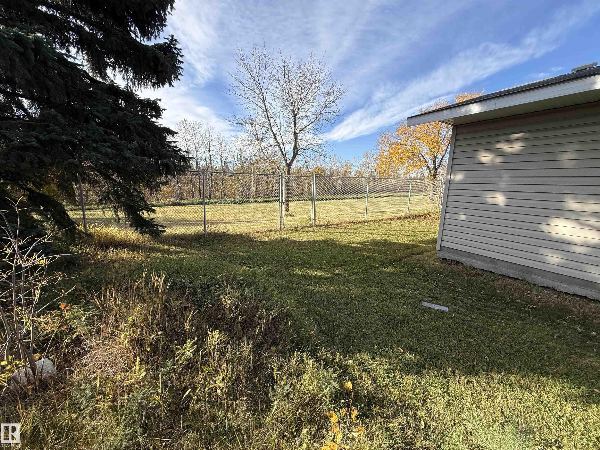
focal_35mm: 14
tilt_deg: -10.2
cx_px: 300
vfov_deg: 85.7
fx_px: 243
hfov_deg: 102.1
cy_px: 225
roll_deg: -2.1
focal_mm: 2.22
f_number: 2.2
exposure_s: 1/888
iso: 50
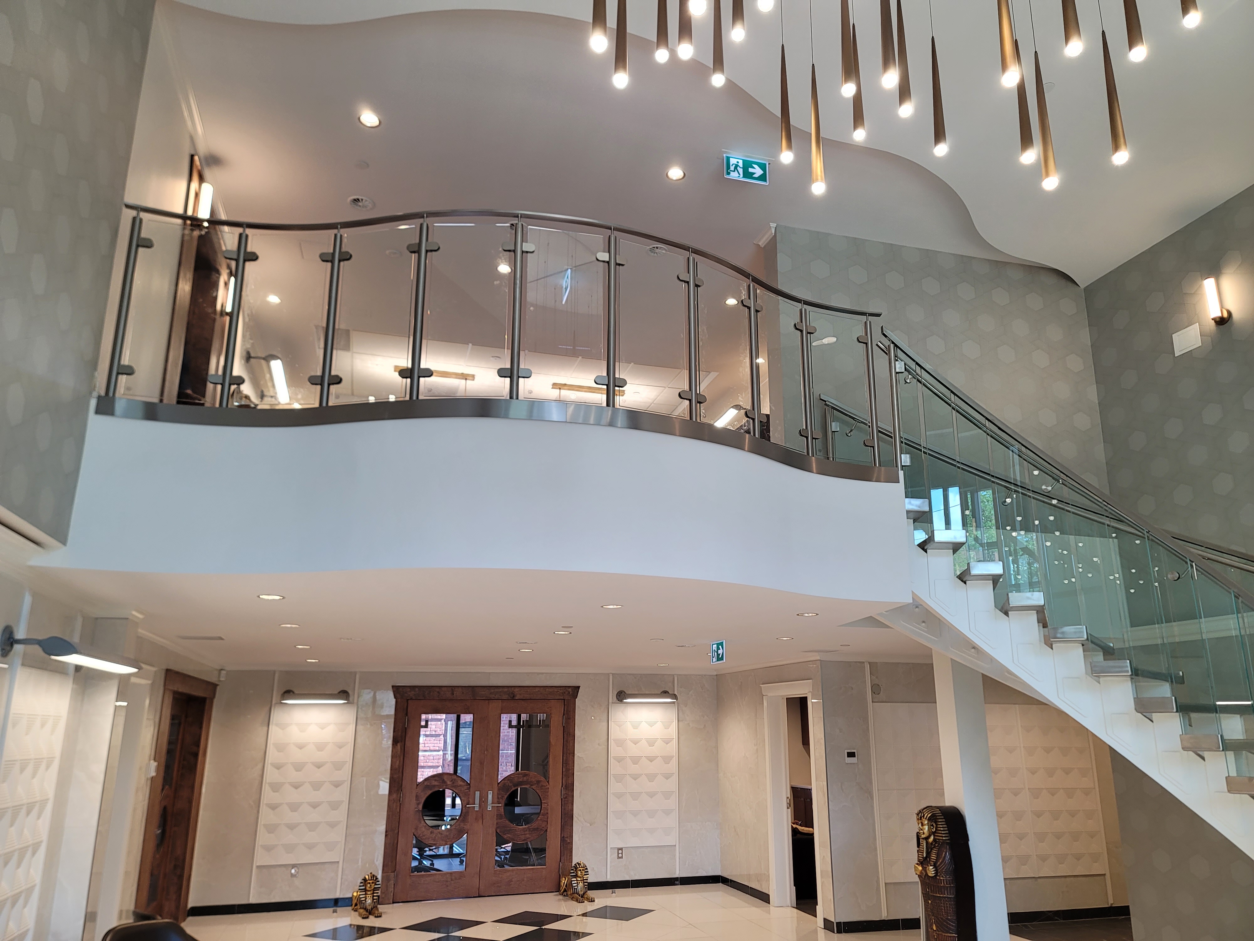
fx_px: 906
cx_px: 627
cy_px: 470
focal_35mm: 25
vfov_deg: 54.9
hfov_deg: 69.4
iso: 100
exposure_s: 1/120
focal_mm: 7
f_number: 1.8
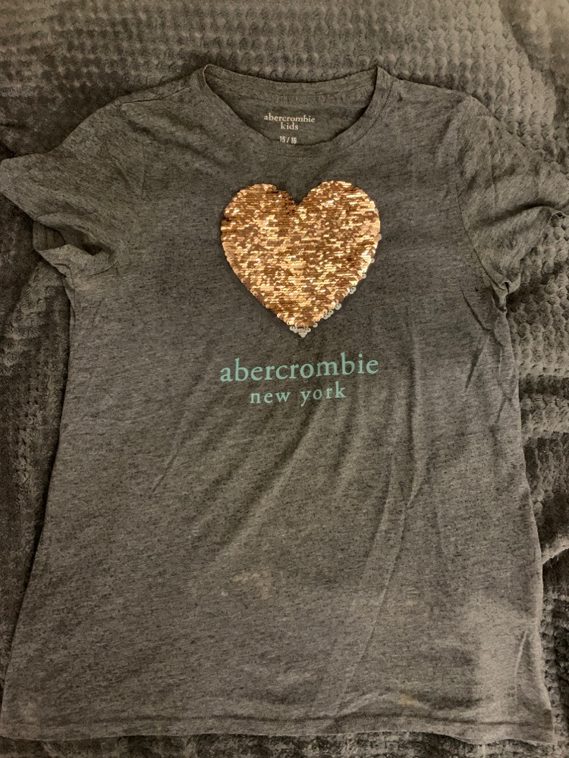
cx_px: 284
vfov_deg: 67.3
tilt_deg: -83.5
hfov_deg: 53.1
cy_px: 379
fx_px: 570
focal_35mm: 26
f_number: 1.8
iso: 640
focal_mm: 4.25
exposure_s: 1/25
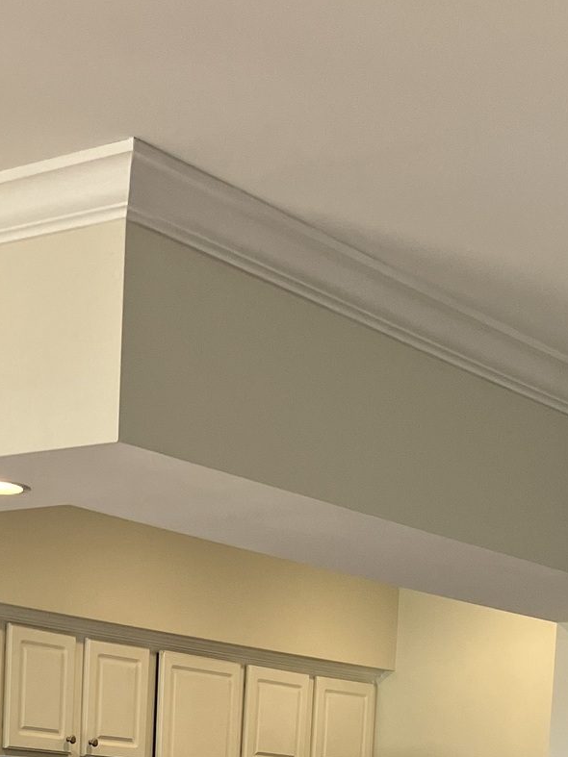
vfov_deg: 21.4
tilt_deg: -5.5
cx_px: 212
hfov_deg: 18.0
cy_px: 1005
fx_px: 1794
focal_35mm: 82
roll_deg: -2.9
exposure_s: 1/120
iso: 80
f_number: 1.8
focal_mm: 3.99
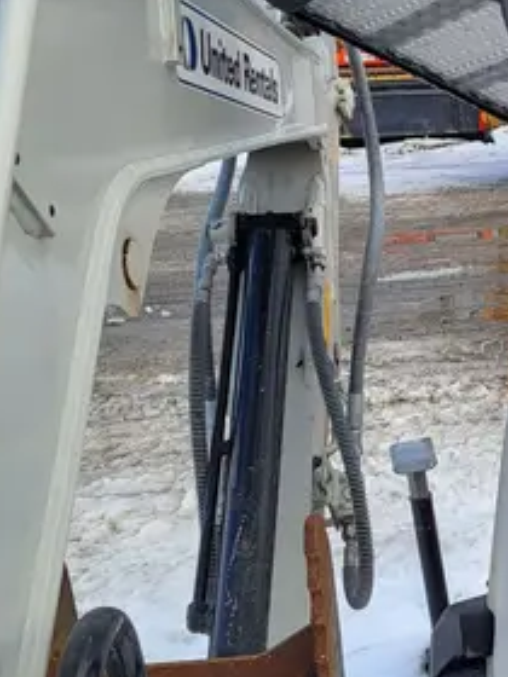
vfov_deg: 28.5
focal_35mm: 68
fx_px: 1331
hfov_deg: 20.2
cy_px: 294
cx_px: 622
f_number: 1.8
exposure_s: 1/598
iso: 40
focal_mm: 5.4
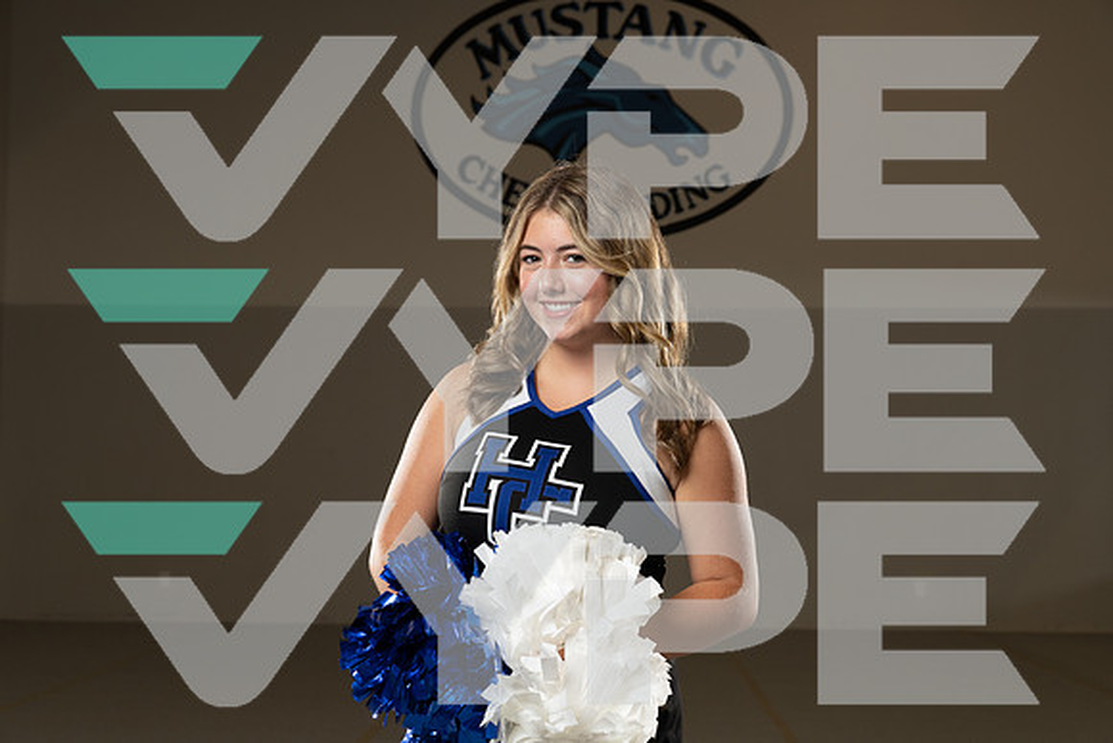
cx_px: 556
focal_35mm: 48
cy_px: 372
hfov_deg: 41.1
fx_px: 1484
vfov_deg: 28.1
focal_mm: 48
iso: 500
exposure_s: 1/250
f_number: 5.6
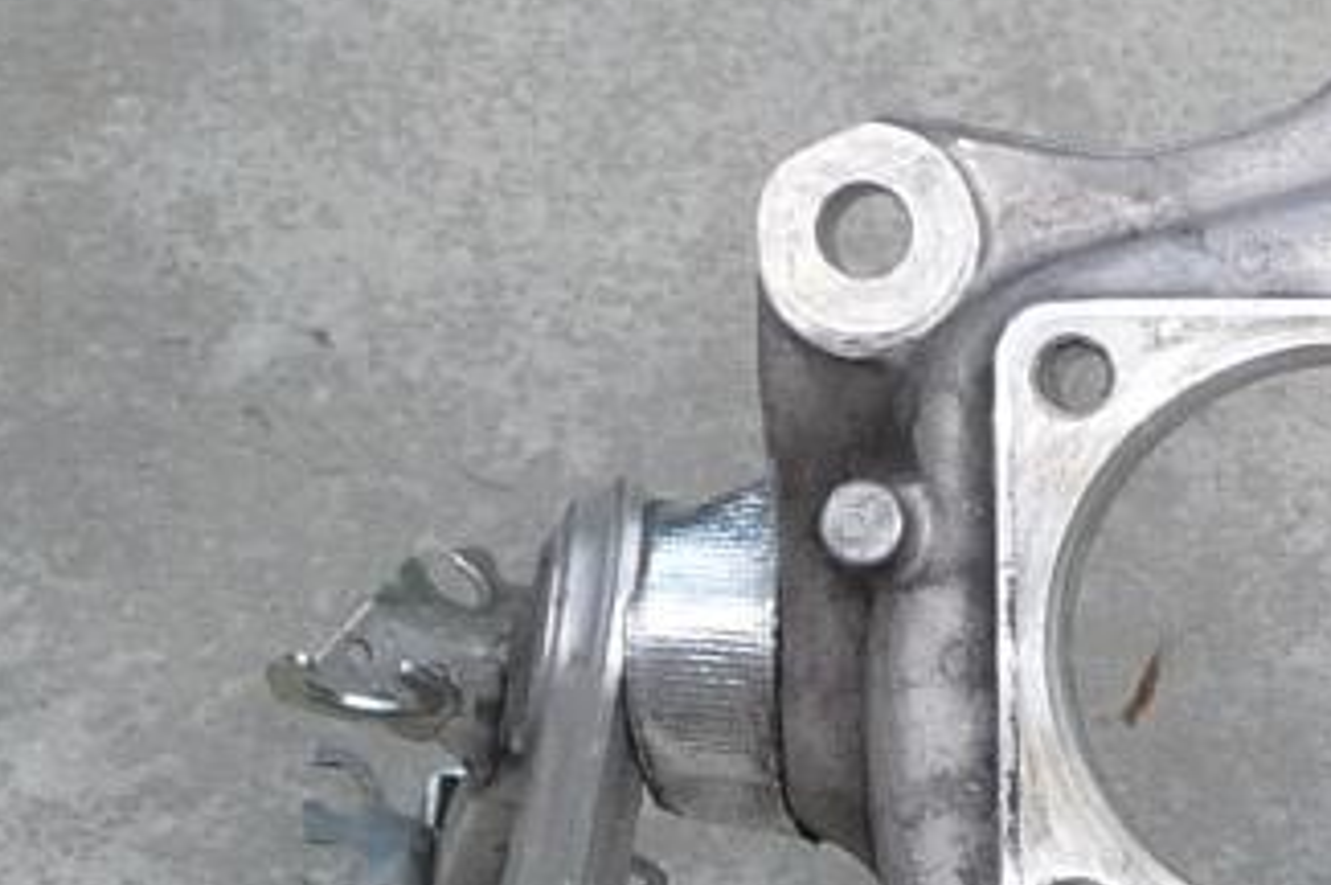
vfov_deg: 8.2
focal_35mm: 164
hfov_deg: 12.2
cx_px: 1614
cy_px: 1311
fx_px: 6057
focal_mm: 5
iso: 100
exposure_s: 1/320
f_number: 3.4
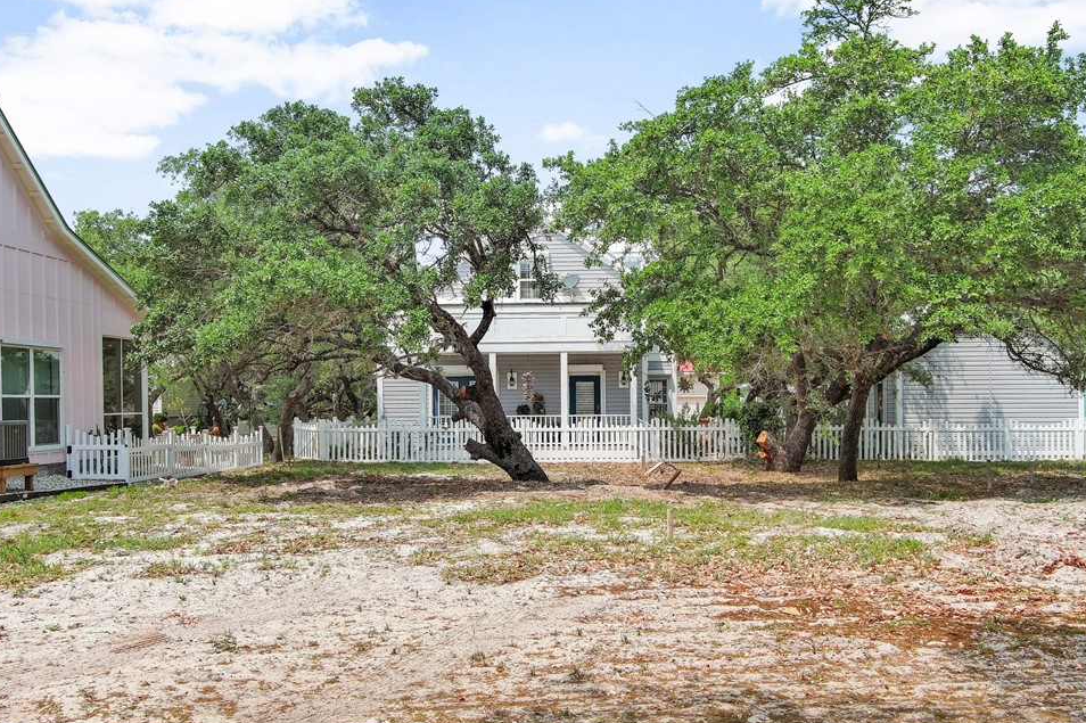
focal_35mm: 33
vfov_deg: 39.9
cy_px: 364
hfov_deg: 57.2
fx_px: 995
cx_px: 566
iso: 100
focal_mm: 10.57
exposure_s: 1/60
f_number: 2.8
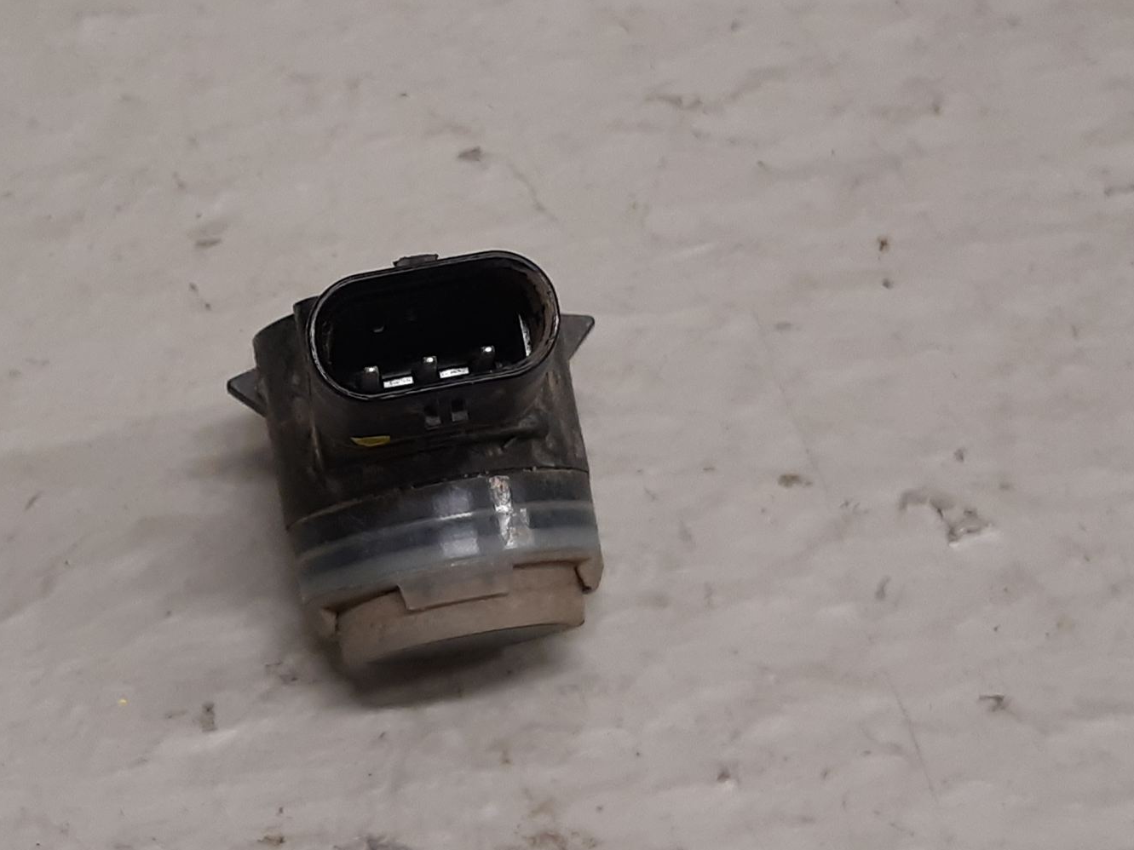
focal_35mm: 40
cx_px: 349
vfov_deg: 35.9
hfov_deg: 45.8
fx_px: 1310
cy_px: 379
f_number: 1.7
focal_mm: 3.93
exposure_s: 1/50
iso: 100
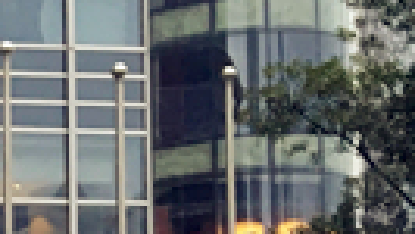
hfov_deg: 10.0
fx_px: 2092
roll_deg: +0.3
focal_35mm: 190
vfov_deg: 6.2
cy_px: 480
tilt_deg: +3.2
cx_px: -571
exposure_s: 1/33
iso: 100
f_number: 2.2
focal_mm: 4.15
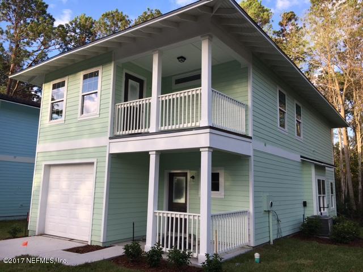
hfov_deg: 61.7
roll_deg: -1.3
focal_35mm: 29
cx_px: 182
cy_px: 136
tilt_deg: +9.5
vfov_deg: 48.2
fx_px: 304
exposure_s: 1/413
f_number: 2.2
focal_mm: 4.15
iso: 25
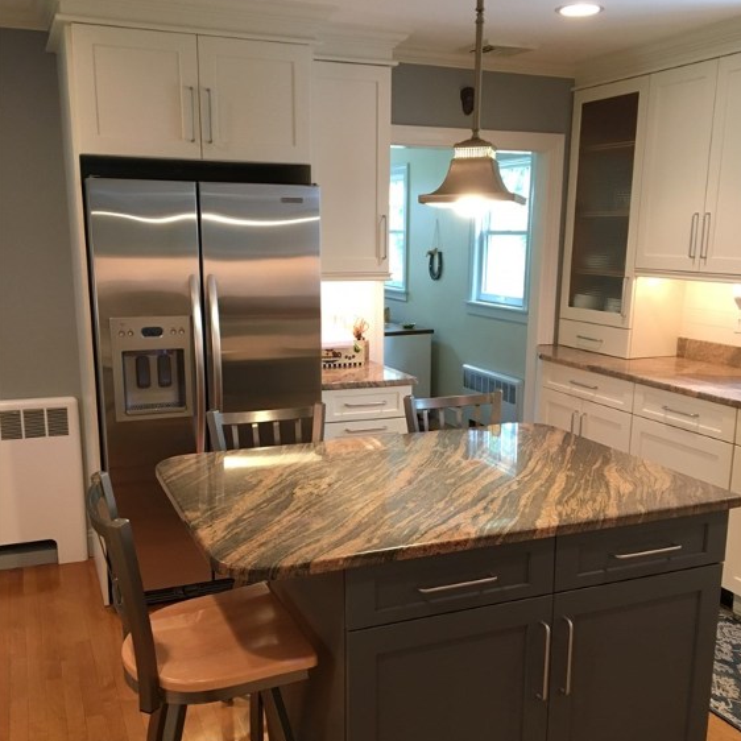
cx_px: 374
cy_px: 434
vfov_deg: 47.0
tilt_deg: -14.0
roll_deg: -0.9
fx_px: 848
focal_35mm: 35
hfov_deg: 47.2
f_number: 2.2
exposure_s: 1/30
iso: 125
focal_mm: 4.15
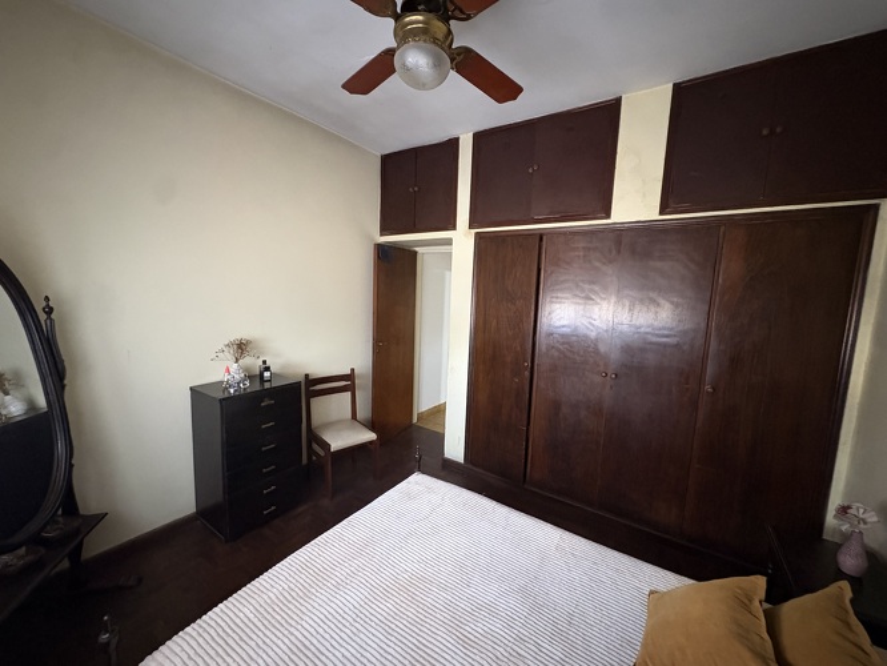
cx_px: 444
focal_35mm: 14
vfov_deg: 85.7
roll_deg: -1.7
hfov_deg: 102.0
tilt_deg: -5.9
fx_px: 359
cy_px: 333
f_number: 2.2
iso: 1000
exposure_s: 1/36
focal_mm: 2.22
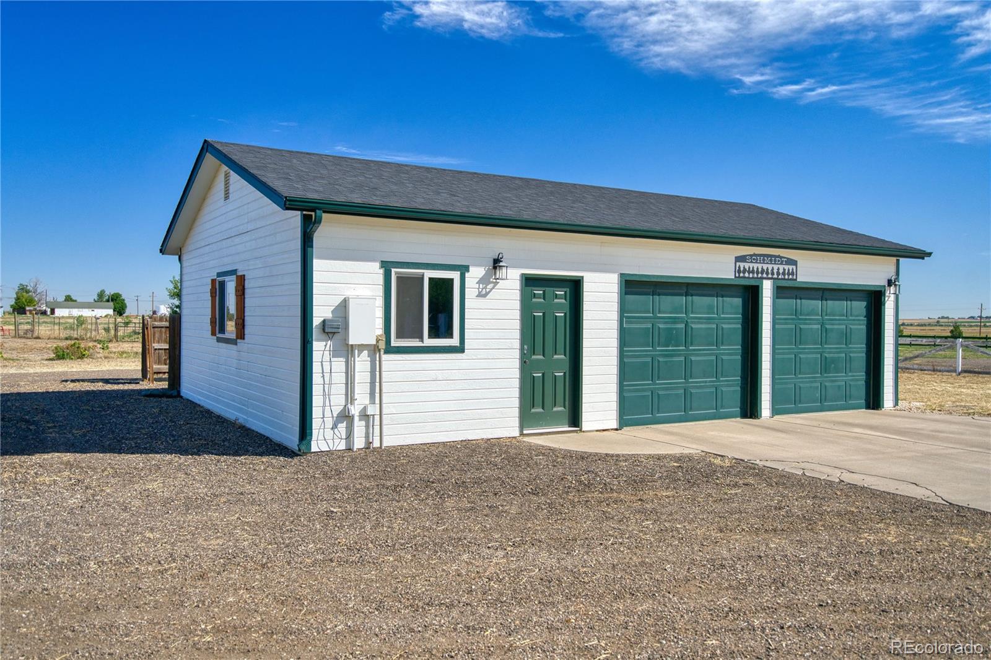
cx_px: 496
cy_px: 330
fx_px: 826
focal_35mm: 30
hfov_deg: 61.9
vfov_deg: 43.6
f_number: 4
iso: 500
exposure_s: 1/4000
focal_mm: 30
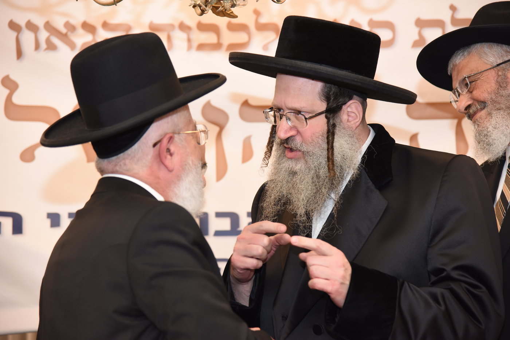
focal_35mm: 105
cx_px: 255
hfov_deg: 19.5
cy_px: 170
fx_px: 1487
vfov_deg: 13.0
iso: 1250
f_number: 4.5
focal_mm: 105
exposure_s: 1/125
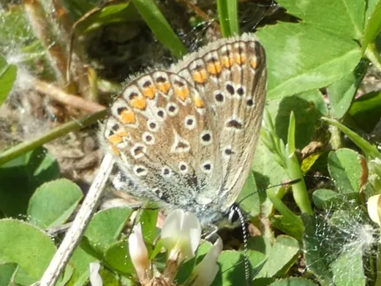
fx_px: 2851
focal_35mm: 259
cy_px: 155
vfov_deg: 5.7
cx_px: 199
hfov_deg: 7.6
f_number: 5.5
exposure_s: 1/80
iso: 80
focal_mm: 37.8
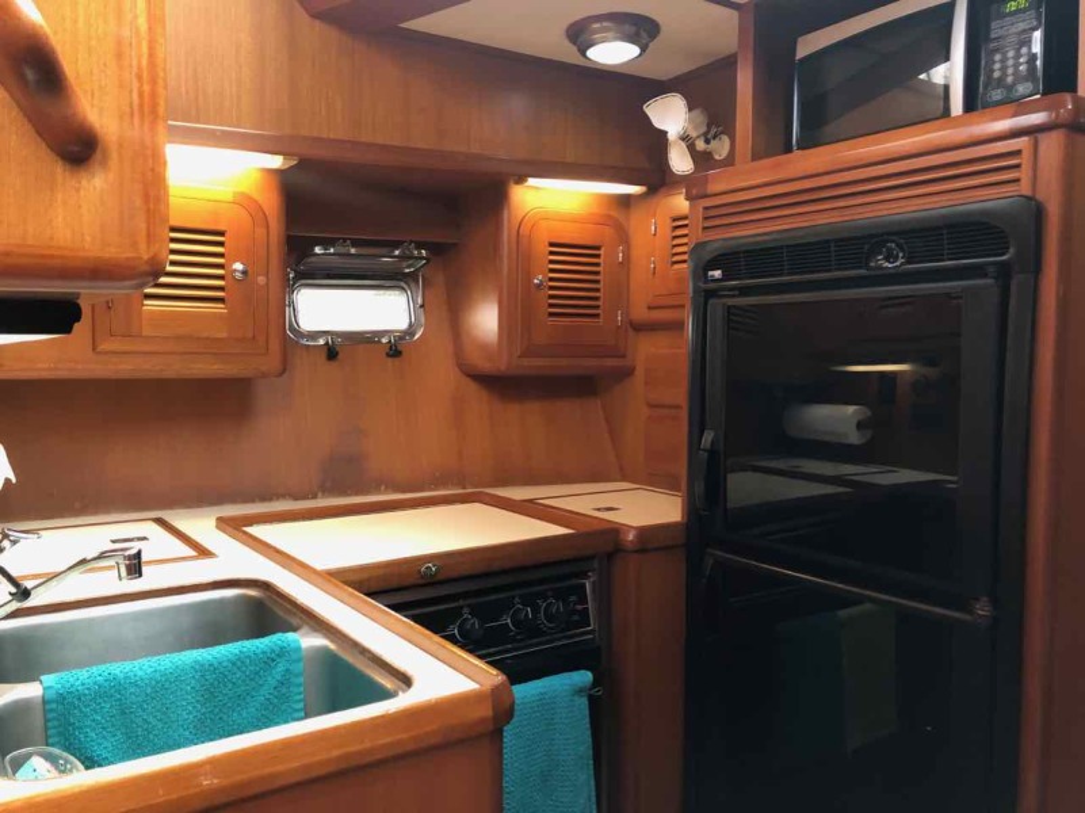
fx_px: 877
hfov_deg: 63.5
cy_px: 406
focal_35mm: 28
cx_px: 542
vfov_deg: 49.7
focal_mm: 3.99
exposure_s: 1/15
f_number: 1.8
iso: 40
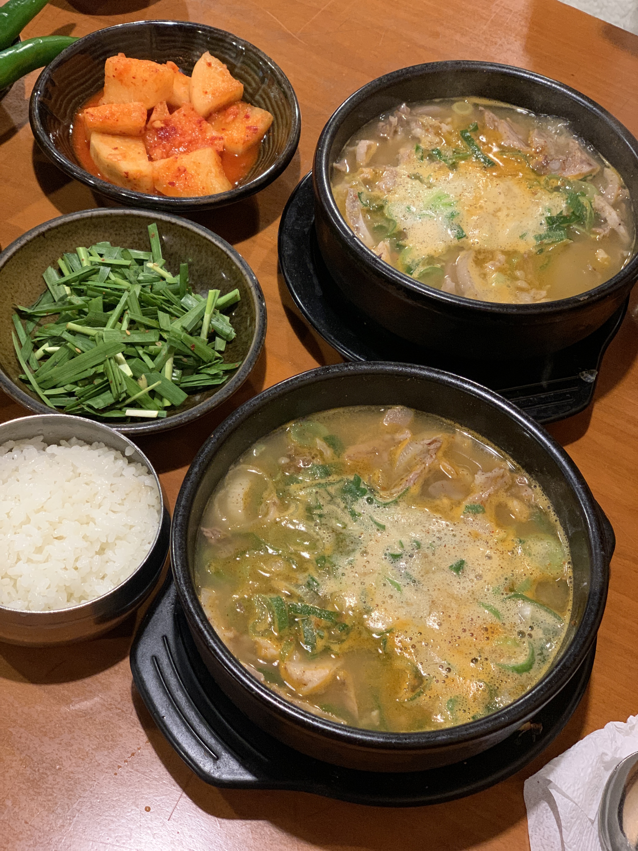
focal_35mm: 52
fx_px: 1278
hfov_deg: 28.0
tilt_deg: -54.8
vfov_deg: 36.8
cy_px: 426
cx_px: 319
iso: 400
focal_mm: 6
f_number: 2.4
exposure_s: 1/60
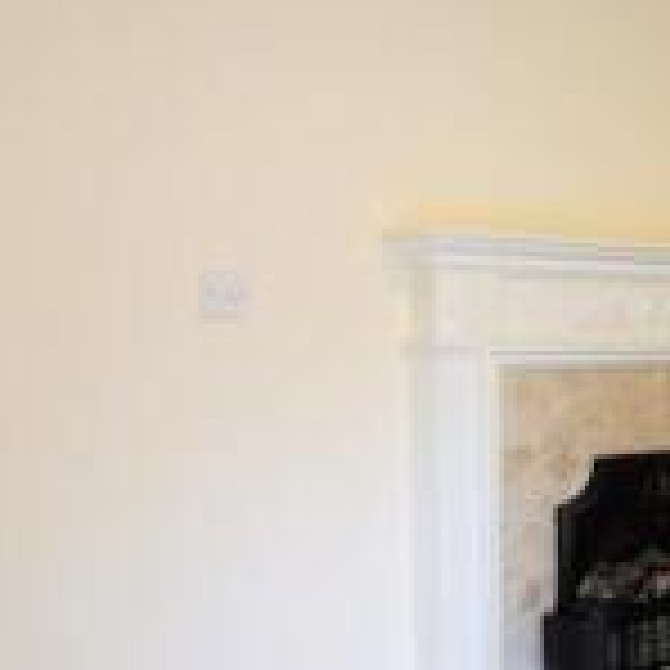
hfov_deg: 23.7
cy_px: 286
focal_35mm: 56
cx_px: 1027
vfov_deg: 30.5
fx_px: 1226
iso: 250
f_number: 3.5
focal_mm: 10
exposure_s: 1/40
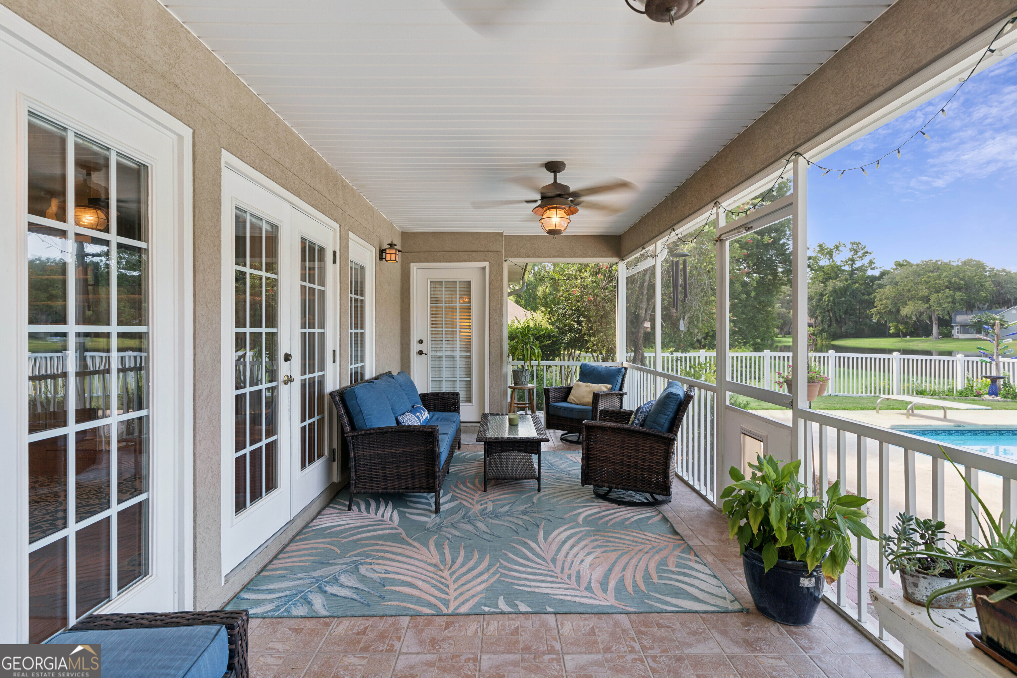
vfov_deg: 70.5
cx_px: 508
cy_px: 339
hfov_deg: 93.3
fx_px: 480
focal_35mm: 17
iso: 250
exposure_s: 1/30
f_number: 8
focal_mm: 17
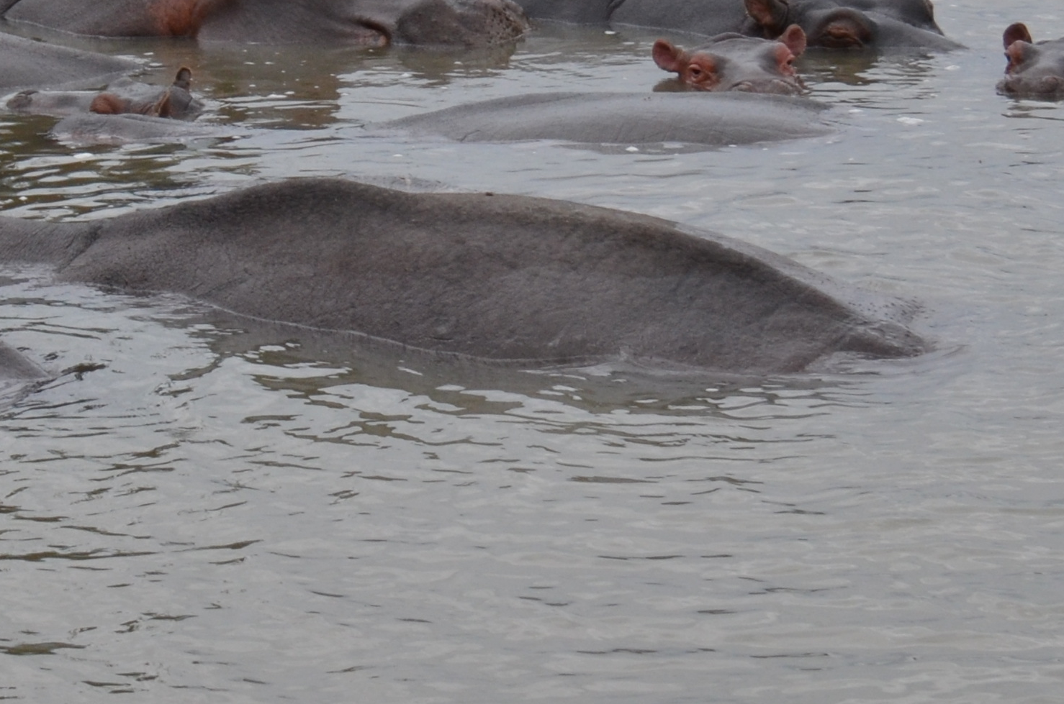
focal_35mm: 200
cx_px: -535
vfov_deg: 6.7
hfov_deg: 10.0
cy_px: -375
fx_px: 5899
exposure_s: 1/500
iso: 400
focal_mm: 40
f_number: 11
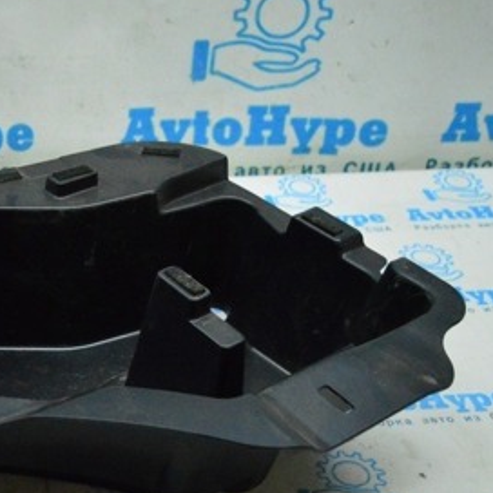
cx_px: -69
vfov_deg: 26.1
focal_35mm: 66
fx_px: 1063
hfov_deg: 24.1
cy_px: 293
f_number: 3.8
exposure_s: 1/800
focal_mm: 22
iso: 6400
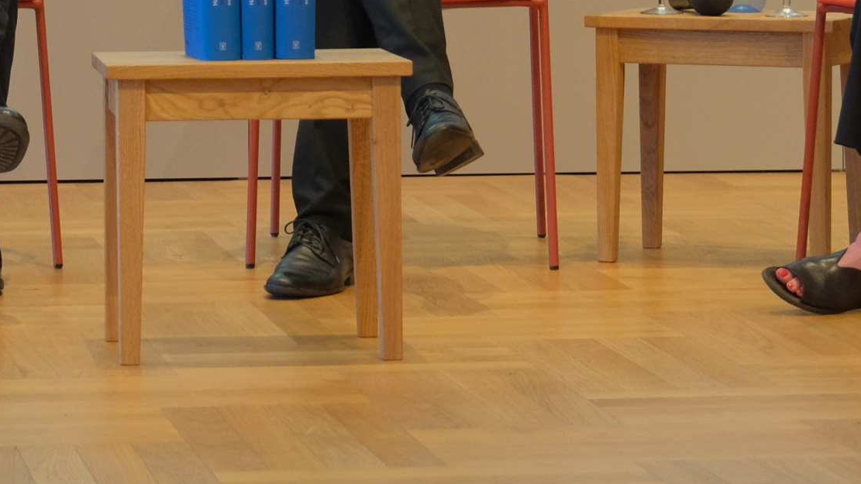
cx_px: 109
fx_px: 3425
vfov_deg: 8.0
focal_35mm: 150
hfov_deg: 14.2
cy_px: -214
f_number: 4
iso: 1250
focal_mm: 34.2
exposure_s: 1/105
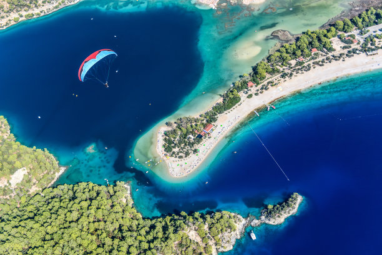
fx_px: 446
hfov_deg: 46.4
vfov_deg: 31.9
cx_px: 191
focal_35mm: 42
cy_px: 128
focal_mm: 42
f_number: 7.1
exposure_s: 1/160
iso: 200
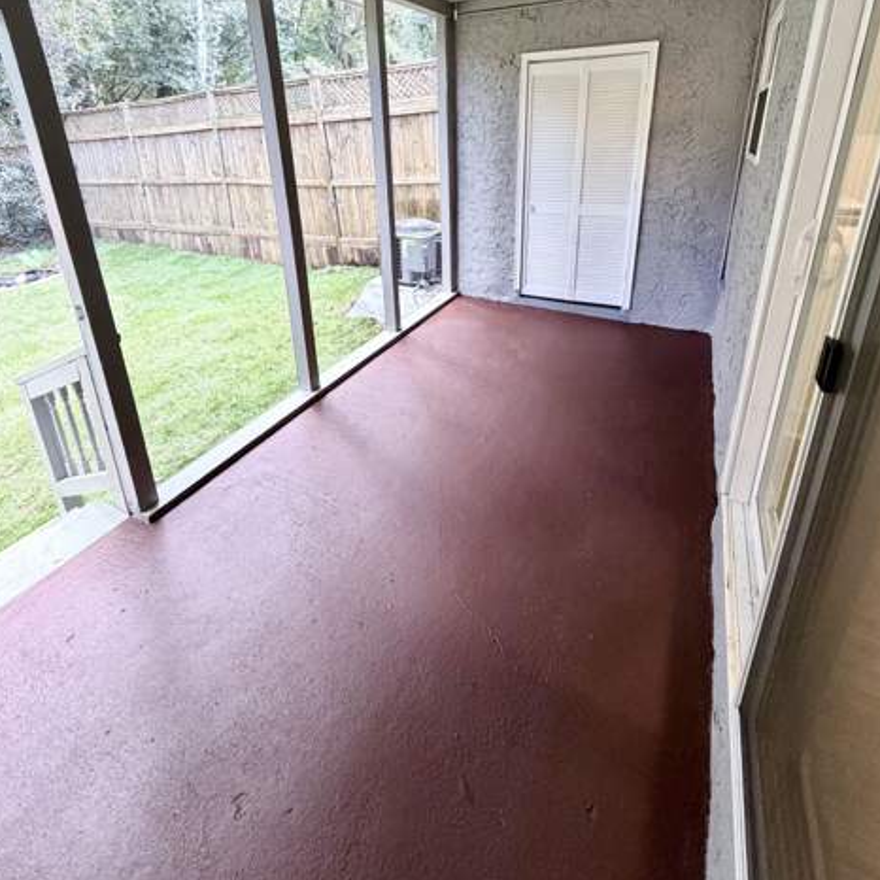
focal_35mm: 17
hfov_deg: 84.0
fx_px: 489
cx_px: 442
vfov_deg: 81.2
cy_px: 295
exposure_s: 1/88
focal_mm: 2.22
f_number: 2.2
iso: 320
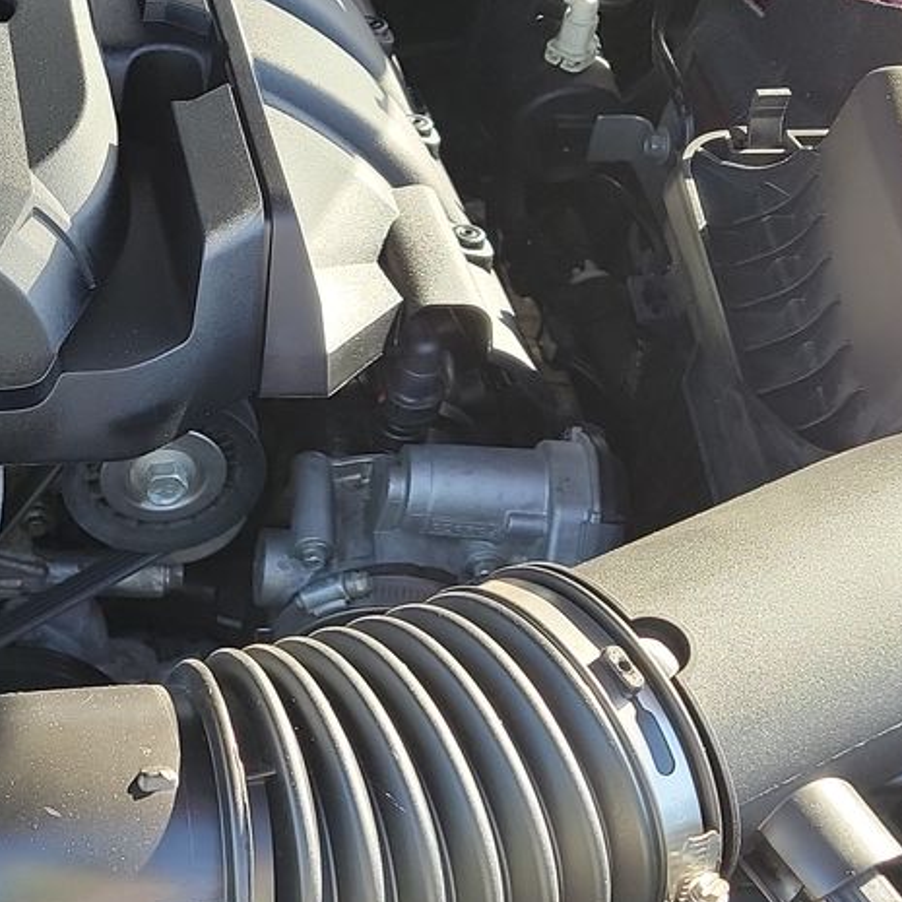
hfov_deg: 21.8
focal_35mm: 73
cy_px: 446
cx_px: -202
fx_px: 2152
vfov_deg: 23.7
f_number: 1.8
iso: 51
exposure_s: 1/59
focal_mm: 6.7
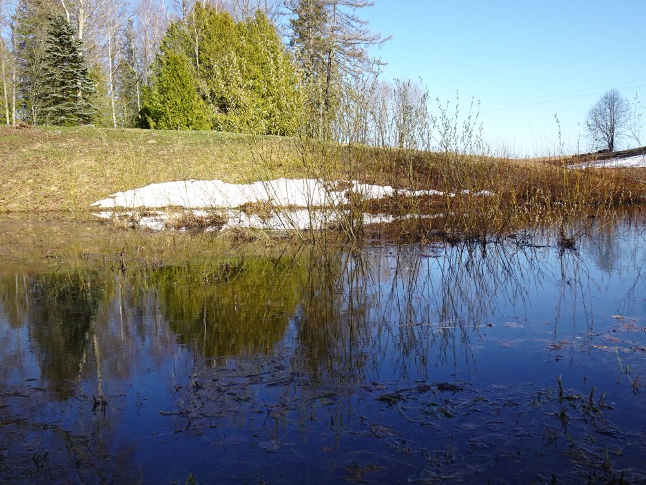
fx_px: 616
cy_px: 242
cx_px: 323
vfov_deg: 42.9
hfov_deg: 55.4
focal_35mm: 33
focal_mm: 5.57
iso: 80
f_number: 4
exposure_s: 1/320
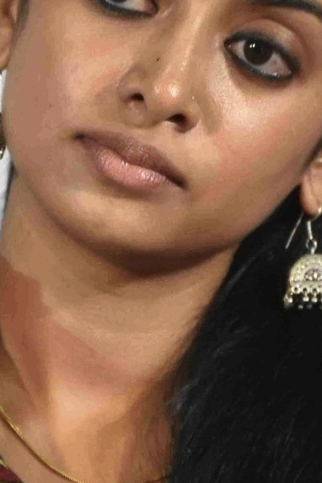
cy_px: 259
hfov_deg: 1.7
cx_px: 72
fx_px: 10795
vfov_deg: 2.6
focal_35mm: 806
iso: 2500
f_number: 5.6
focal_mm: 175
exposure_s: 1/100
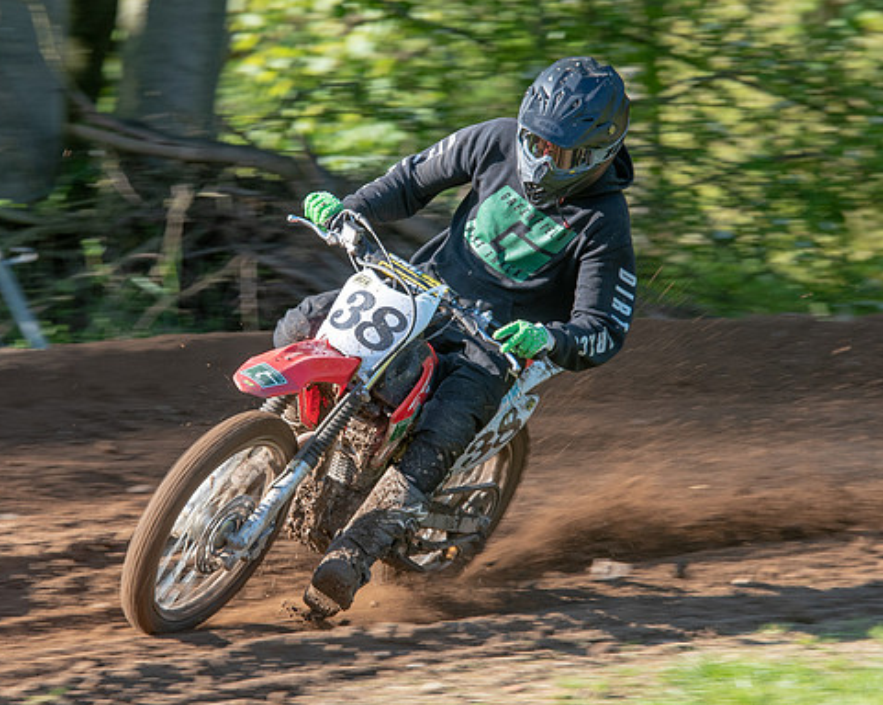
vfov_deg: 4.2
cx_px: 381
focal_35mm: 365
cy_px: 308
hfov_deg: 5.3
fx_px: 9531
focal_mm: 200
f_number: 8
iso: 200
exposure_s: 1/125
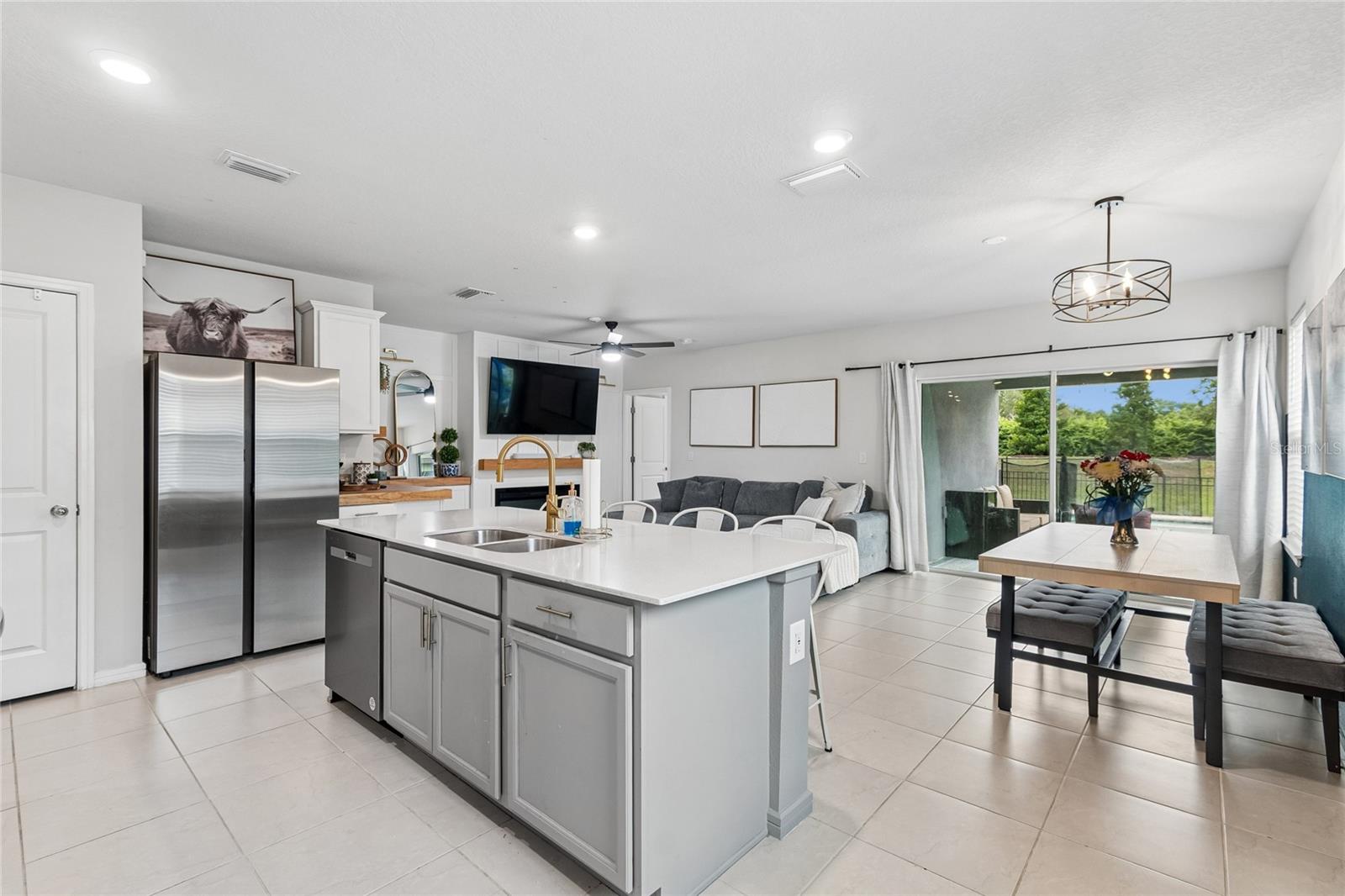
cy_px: 448
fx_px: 560
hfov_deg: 100.4
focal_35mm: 15
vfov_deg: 77.3
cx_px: 672
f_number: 7.1
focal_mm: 10
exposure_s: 1/3.33
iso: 100
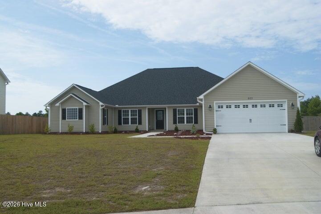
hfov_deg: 57.2
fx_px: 294
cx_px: 160
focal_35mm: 33
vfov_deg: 39.9
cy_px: 107
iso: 200
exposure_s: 1/800
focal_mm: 22
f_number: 8
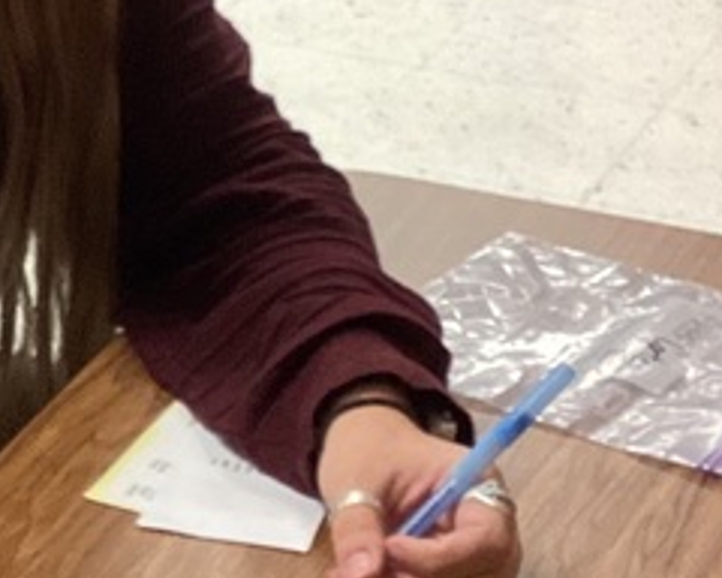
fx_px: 2757
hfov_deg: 14.4
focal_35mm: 129
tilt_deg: -27.5
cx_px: -156
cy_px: 406
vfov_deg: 11.9
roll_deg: +1.5
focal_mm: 3.3
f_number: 2.4
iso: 160
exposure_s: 1/60
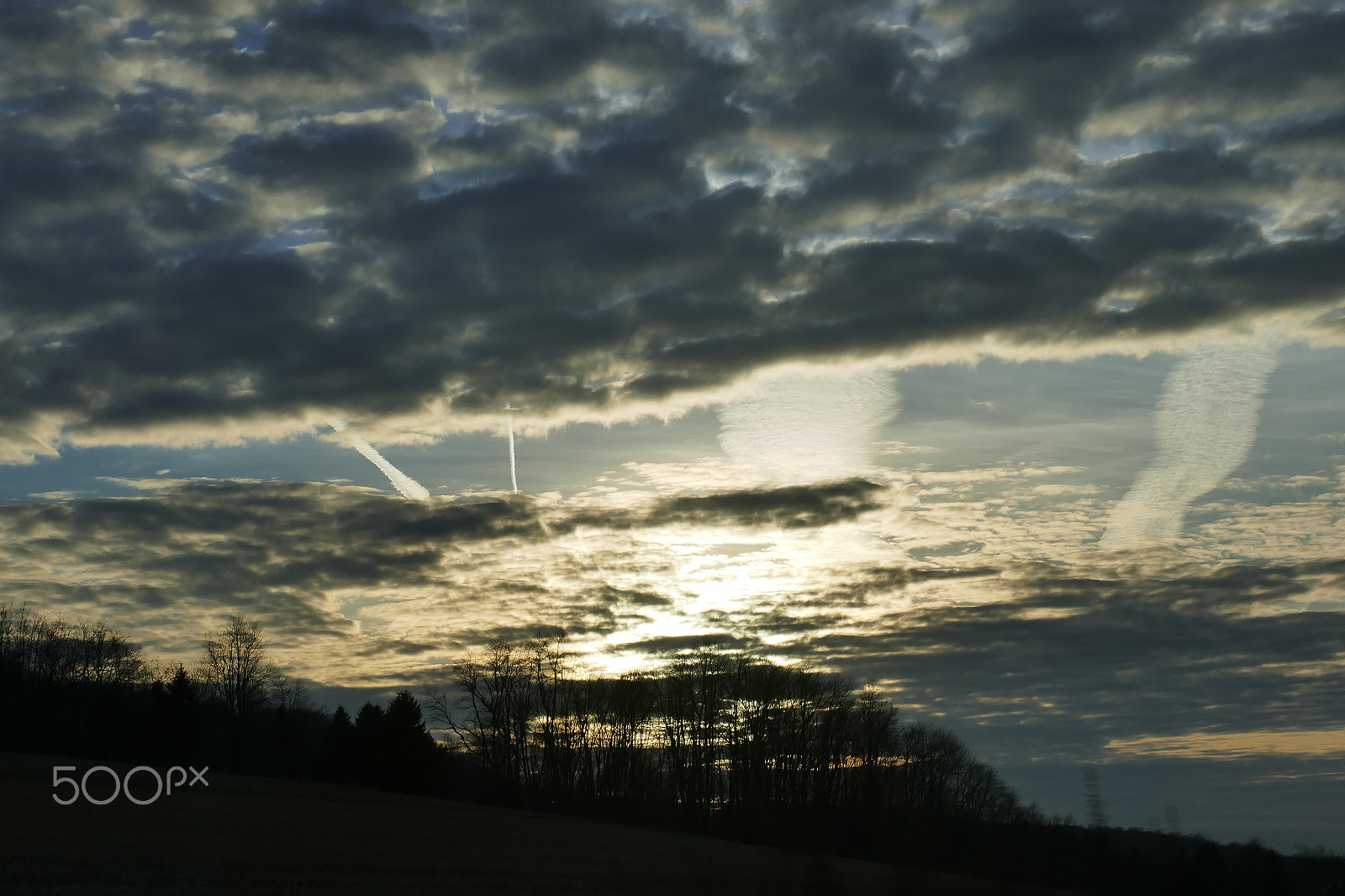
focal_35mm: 81
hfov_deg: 25.1
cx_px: 672
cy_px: 448
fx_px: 3025
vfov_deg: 16.8
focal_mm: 29.5
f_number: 8
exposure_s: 1/800
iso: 125
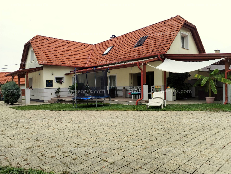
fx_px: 194
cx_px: 116
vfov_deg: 48.2
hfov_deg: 61.7
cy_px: 87
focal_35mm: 29
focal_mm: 4.75
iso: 100
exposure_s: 1/764
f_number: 1.8
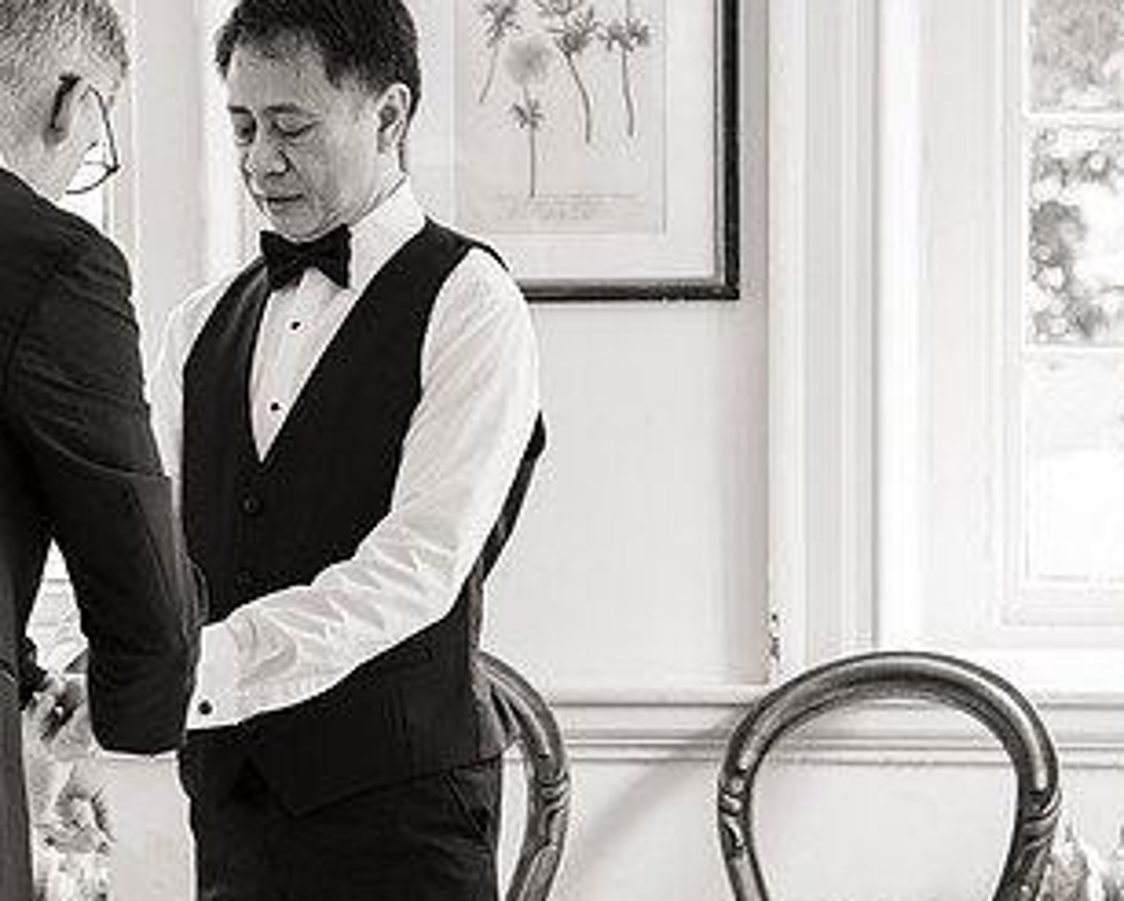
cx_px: 183
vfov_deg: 12.4
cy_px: 342
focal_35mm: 124
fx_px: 4128
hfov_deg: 15.4
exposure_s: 1/80
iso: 1000
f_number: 3.5
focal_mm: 70
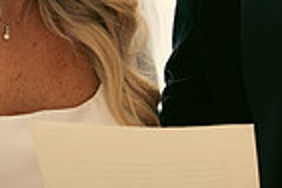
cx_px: 190
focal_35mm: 222
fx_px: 1739
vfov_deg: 6.2
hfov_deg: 9.3
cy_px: 11
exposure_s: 1/160
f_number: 3.5
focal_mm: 54
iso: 160
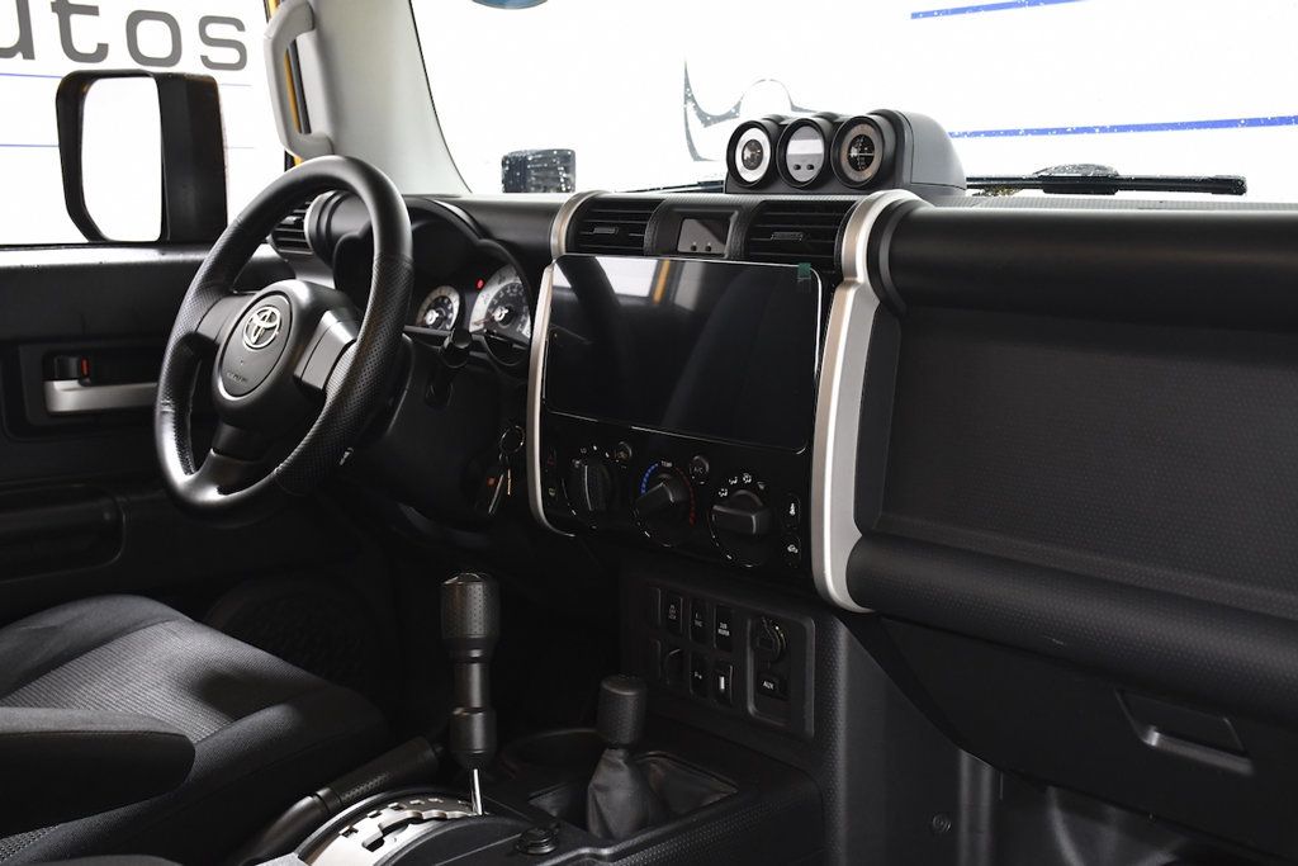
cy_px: 433
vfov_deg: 29.9
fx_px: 1623
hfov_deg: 43.6
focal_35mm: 45
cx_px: 649
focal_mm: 30
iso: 2500
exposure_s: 1/80
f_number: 4.5
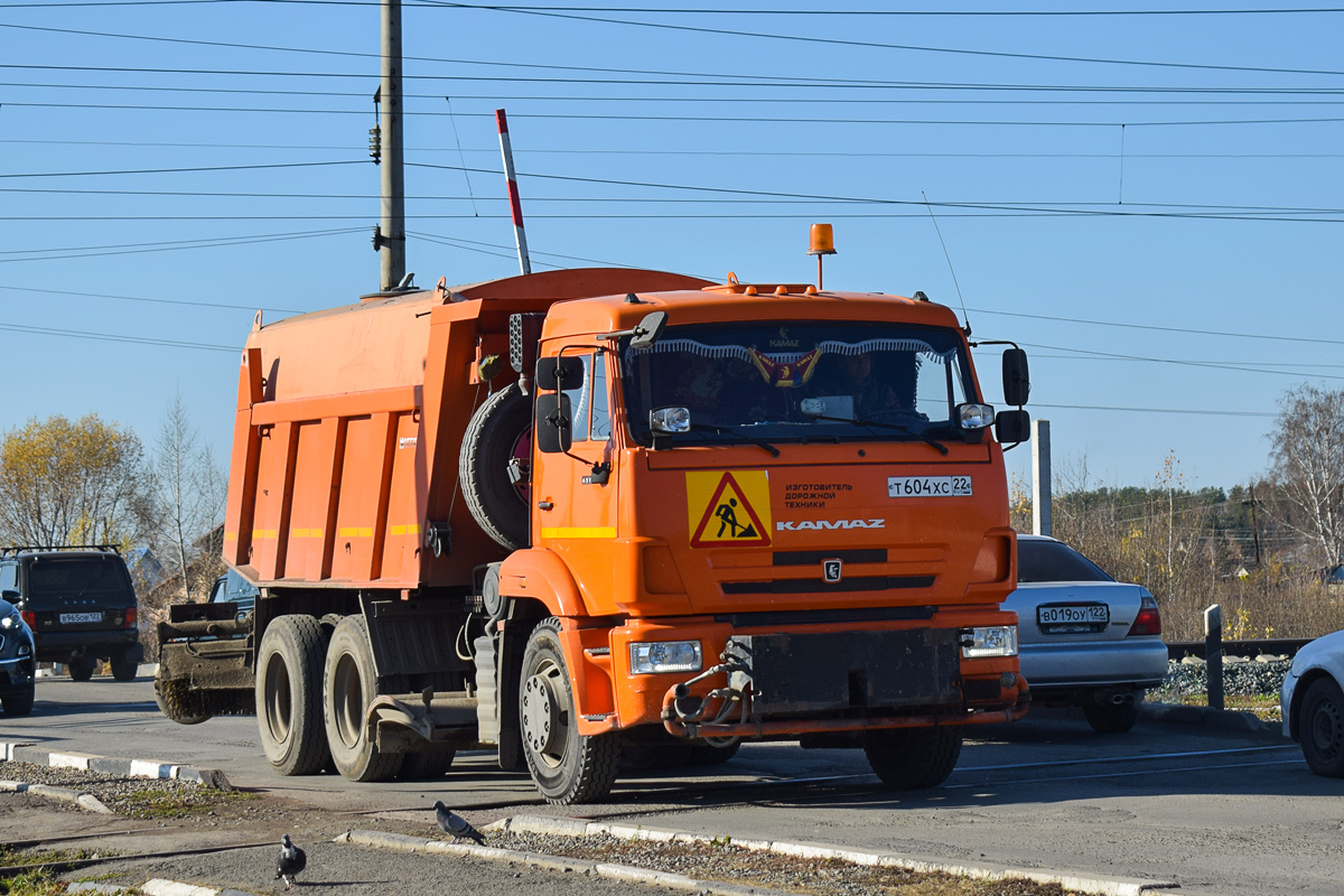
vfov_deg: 17.5
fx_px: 2912
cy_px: 448
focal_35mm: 78
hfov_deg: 26.0
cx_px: 672
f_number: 6.3
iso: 100
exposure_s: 1/500
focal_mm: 52
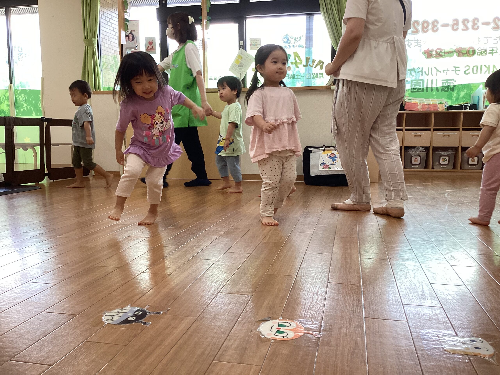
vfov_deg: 45.4
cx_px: 250
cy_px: 188
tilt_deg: -7.0
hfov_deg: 58.4
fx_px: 448
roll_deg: +0.5
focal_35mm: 31
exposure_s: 1/100
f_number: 2.4
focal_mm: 3.3
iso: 64
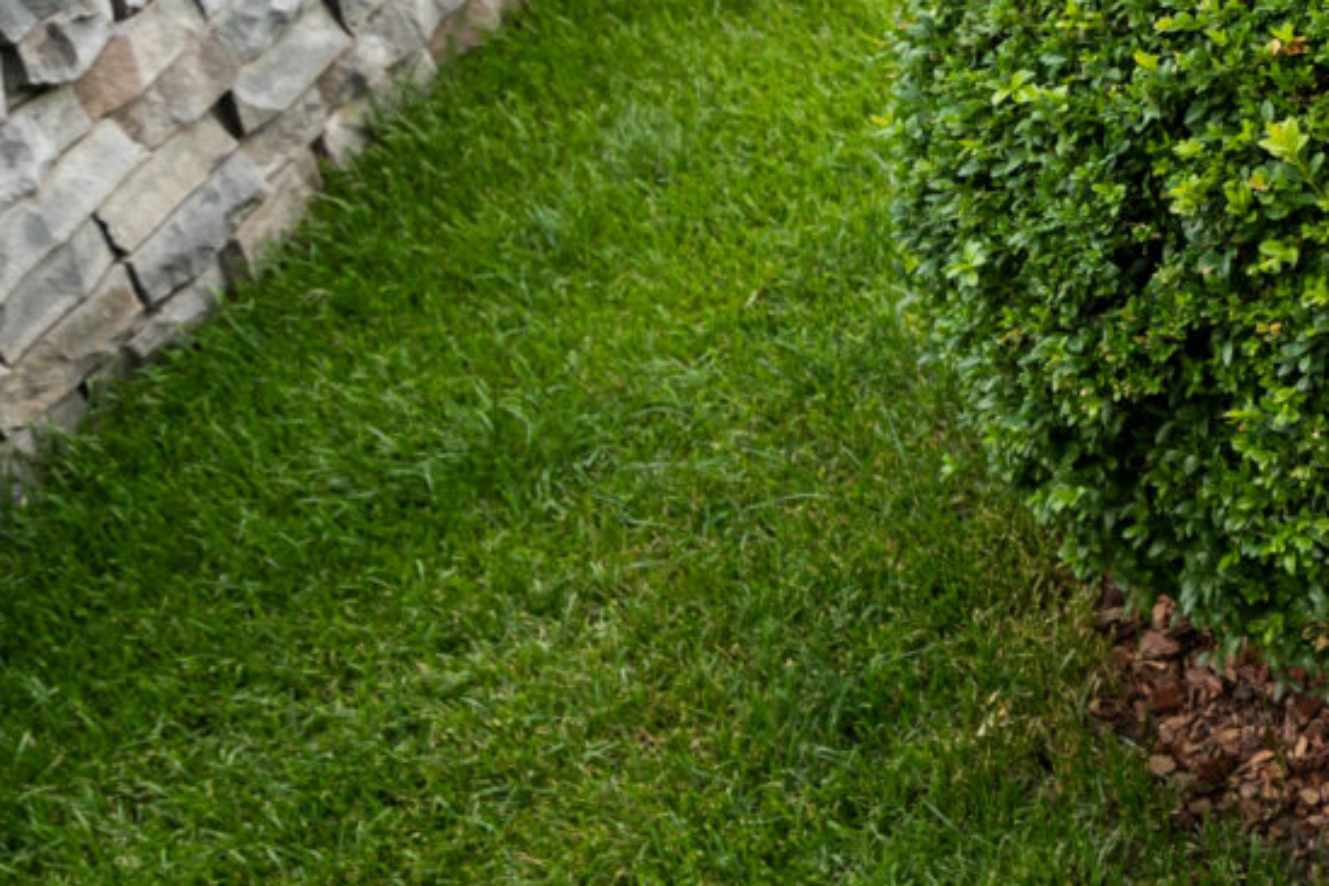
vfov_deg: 18.9
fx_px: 2584
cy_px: 4
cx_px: 2101
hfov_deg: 22.5
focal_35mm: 70
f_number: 4
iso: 400
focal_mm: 15
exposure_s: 1/30
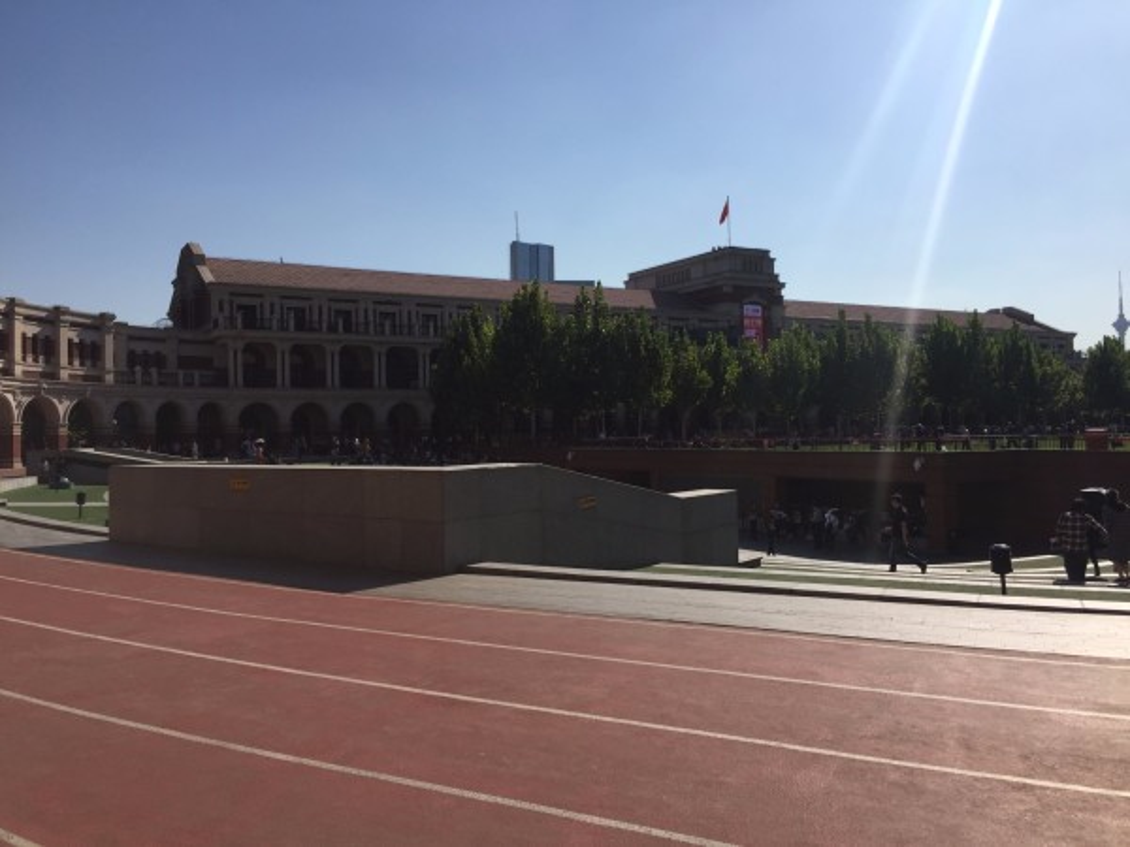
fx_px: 947
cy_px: 424
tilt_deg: +1.2
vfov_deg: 48.2
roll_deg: +0.0
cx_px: 565
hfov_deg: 61.7
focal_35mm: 29
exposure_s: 1/4405
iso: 32
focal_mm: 4.15
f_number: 2.2
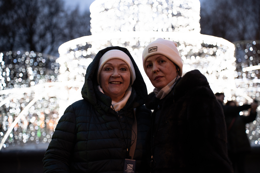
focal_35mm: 64
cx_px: 130
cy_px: 86
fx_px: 462
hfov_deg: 31.4
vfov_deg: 21.2
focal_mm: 64
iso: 1250
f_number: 2.8
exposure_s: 1/80
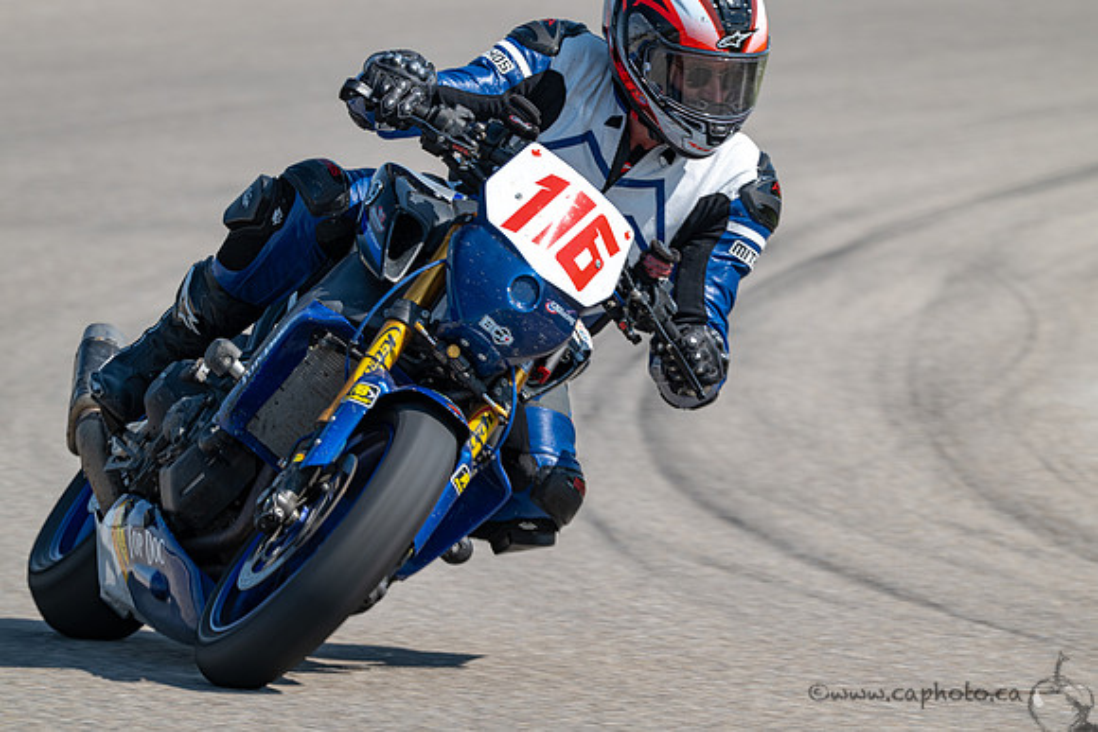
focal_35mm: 520
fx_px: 15863
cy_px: 366
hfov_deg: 4.0
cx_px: 549
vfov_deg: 2.6
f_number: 13
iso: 140
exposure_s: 1/200
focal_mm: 520
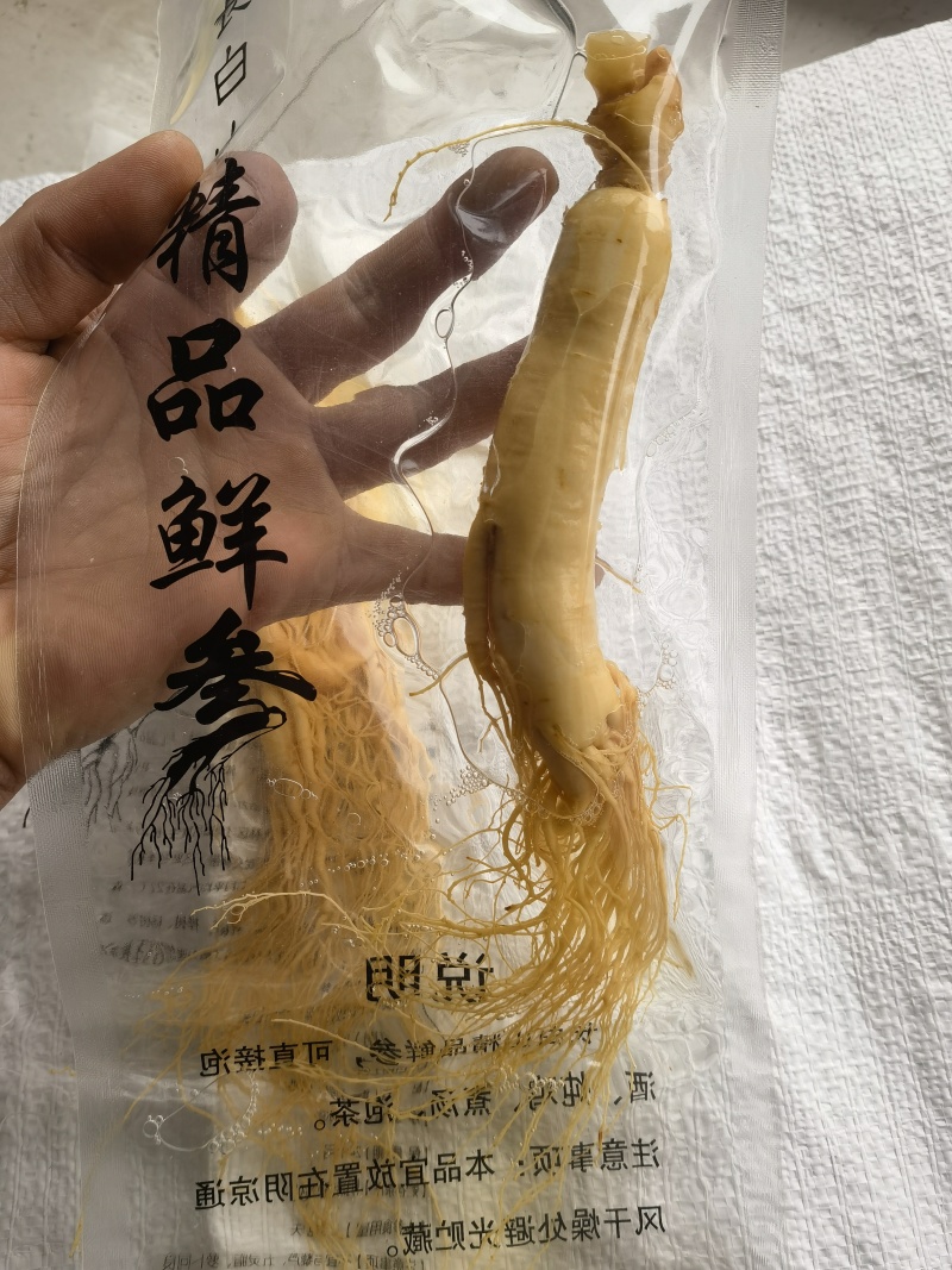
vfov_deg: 65.3
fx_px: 990
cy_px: 635
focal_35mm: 27
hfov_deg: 51.3
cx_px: 476
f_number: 1.8
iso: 64
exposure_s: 1/100
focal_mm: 5.54
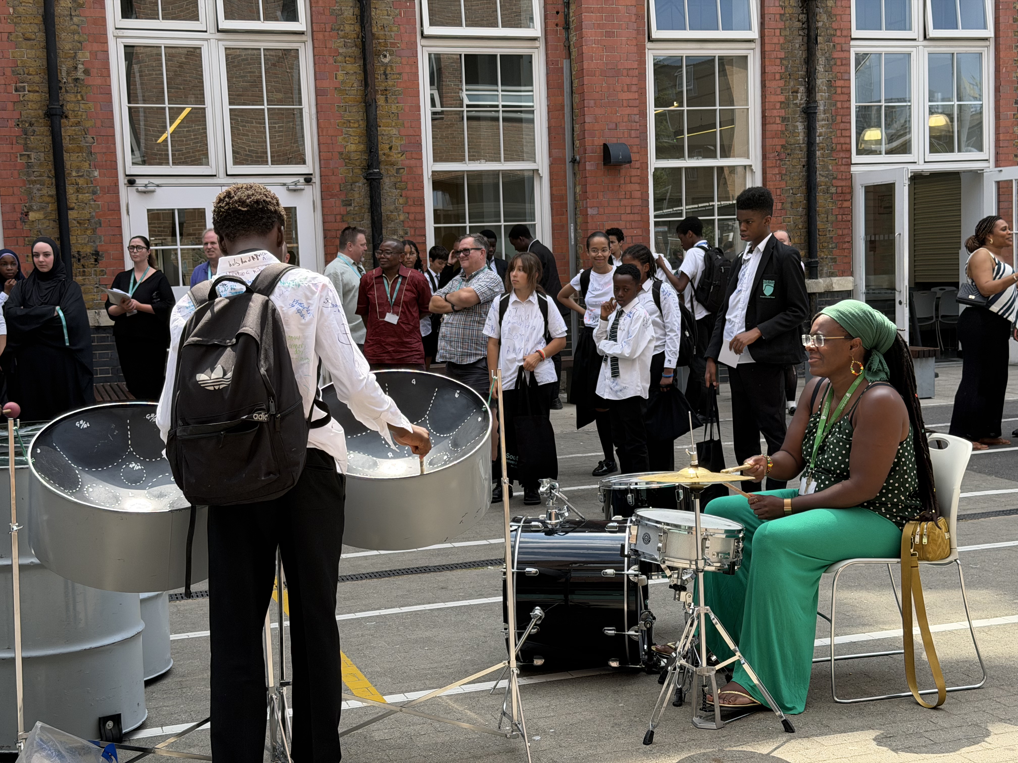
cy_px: 382
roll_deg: +2.0
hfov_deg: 39.7
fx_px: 1412
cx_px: 509
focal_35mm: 48
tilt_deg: -5.1
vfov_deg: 30.3
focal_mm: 6.76
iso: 80
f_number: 1.78
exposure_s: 1/1307
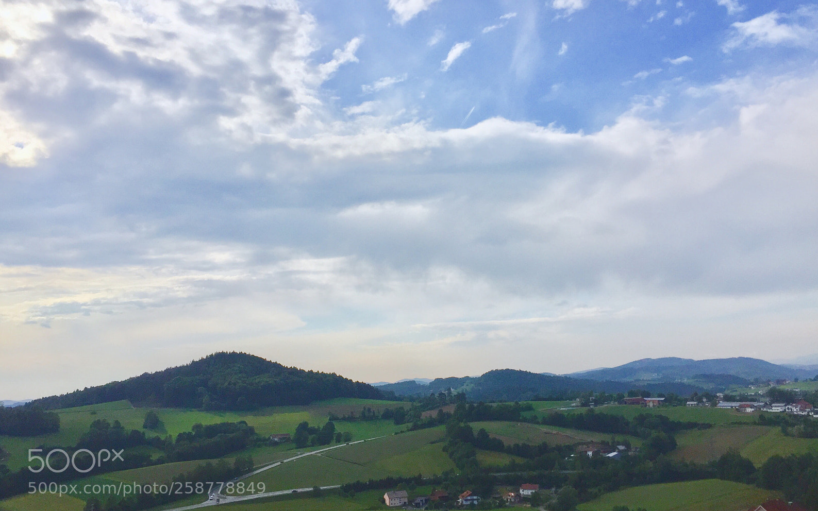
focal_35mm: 31
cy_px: 219
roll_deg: +0.5
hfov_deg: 61.2
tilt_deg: +12.9
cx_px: 408
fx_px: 691
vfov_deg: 40.5
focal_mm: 4.15
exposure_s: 1/4950
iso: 32
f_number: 2.2
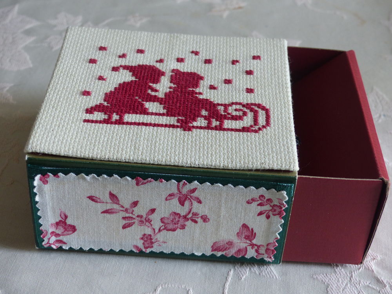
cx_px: 196
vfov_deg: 22.3
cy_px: 147
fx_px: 747
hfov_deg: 29.4
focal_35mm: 66
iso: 200
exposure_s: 1/60
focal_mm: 11.9
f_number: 2.8
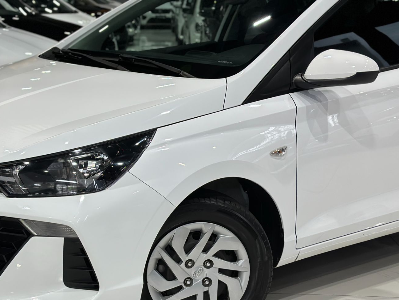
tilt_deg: -12.7
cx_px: 126
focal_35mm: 71
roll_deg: -0.3
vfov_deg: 20.7
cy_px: 173
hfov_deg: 27.2
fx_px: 819
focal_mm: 6.86
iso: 100
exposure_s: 1/170
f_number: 1.78
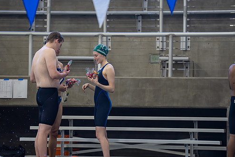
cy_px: 89
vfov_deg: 6.5
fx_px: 1371
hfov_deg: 9.8
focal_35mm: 210
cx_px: 101
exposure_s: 1/1000
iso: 2500
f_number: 2.8
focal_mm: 178
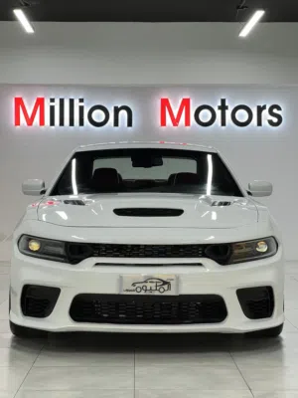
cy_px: 199
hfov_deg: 19.1
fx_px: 884
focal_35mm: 77
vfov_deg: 25.3
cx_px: 149
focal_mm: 9
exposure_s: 1/60
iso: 250
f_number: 2.8
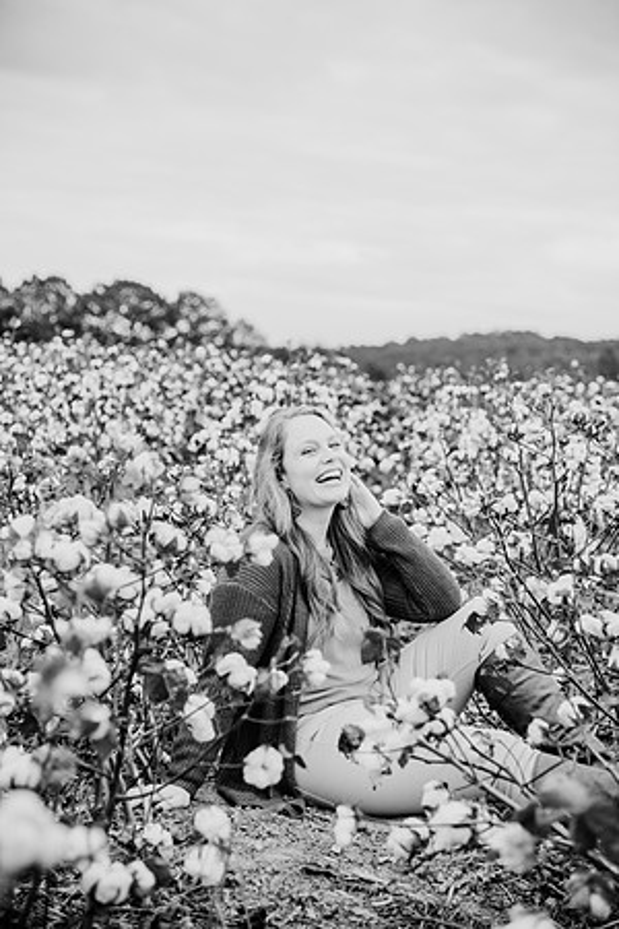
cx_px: 310
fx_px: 1934
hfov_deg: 18.2
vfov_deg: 27.0
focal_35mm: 75
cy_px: 464
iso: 400
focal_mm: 75
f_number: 4
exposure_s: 1/640
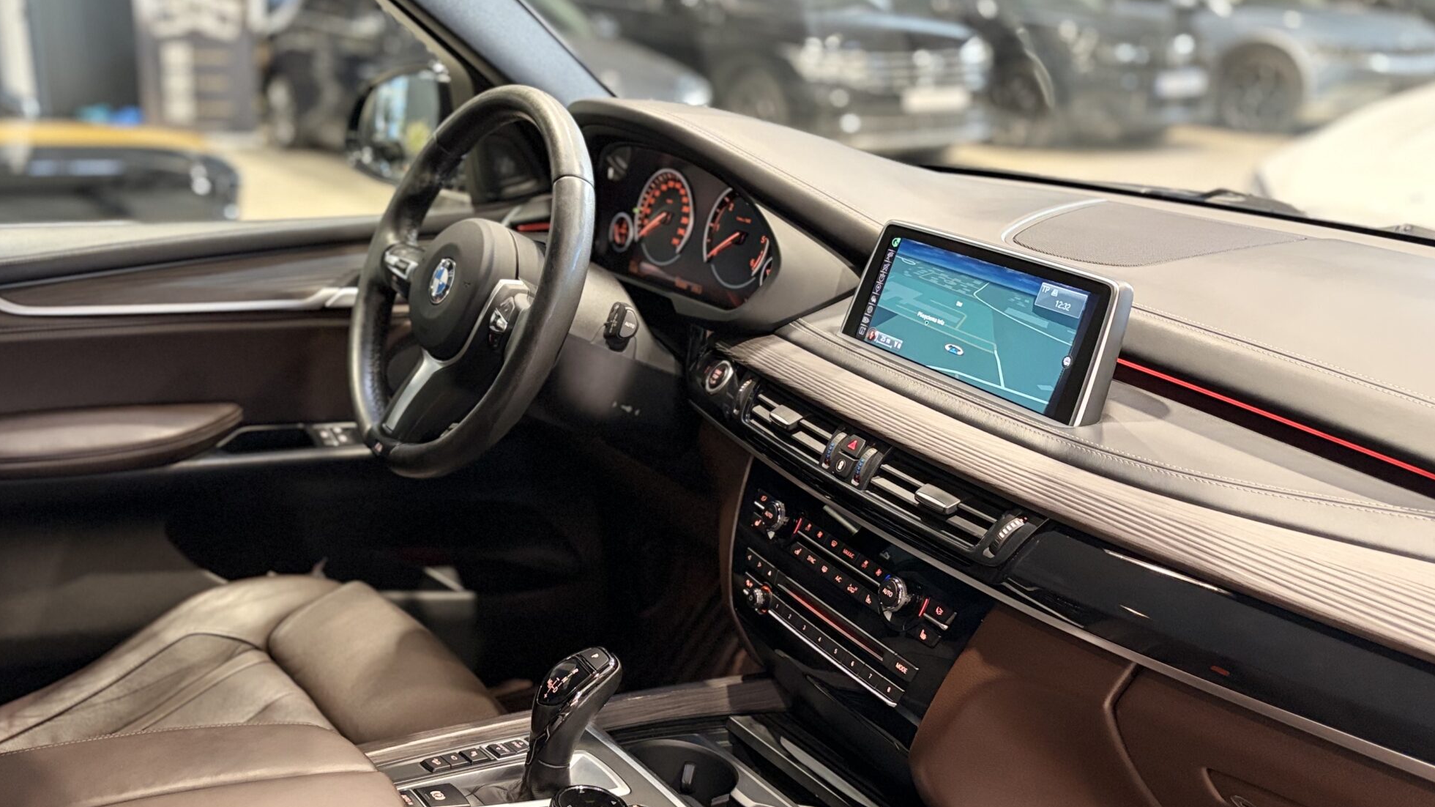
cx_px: 591
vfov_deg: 32.0
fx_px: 1408
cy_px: 431
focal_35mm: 37
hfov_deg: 53.7
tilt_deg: -18.3
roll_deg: -0.1
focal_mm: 5.96
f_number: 1.6
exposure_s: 1/34
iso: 500
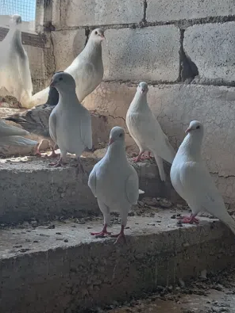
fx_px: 598
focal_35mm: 66
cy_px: 155
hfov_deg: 22.2
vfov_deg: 29.4
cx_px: 118
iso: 100
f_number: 1.8
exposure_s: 1/50
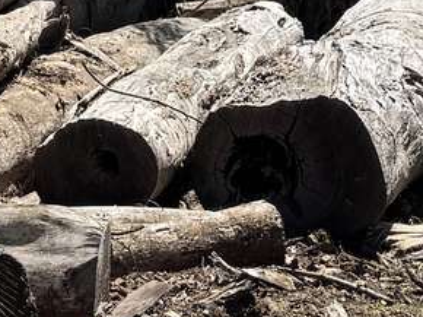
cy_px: -18
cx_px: -19
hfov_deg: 12.3
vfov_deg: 9.2
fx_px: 1941
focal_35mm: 159
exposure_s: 1/2105
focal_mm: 6.76
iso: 80
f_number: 1.78
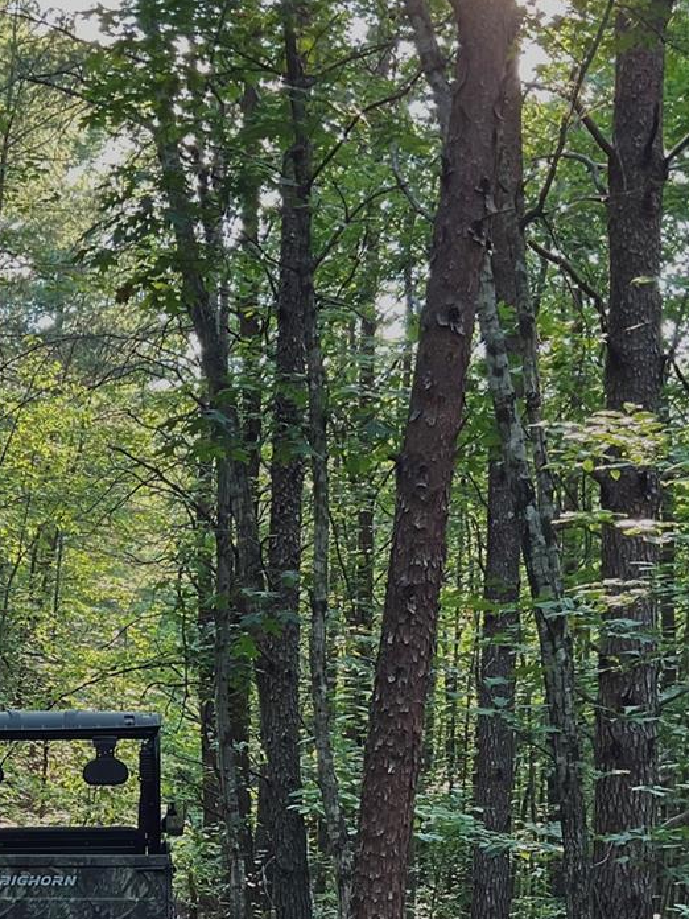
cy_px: 799
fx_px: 1698
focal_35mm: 64
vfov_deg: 29.2
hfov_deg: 22.3
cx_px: 50
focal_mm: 3
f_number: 1.8
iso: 50
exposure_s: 1/60
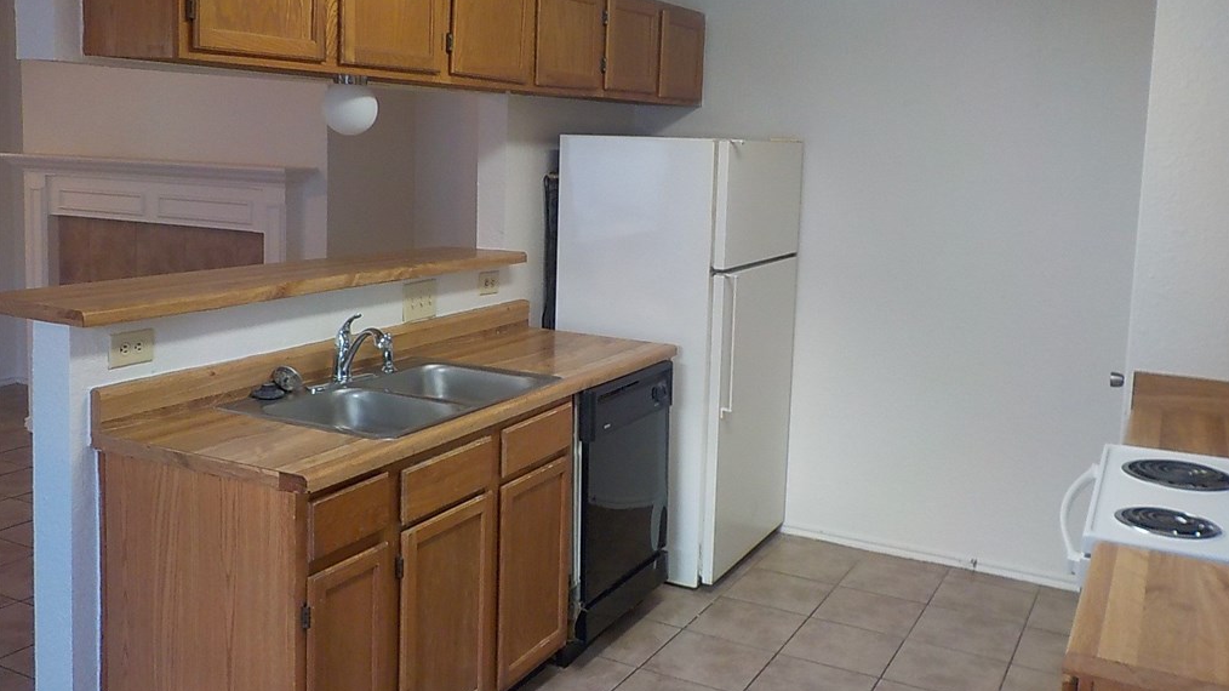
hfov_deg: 59.5
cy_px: 259
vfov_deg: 35.4
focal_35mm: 33
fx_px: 1075
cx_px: 616
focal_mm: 4.1
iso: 250
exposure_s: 1/30
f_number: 3.3
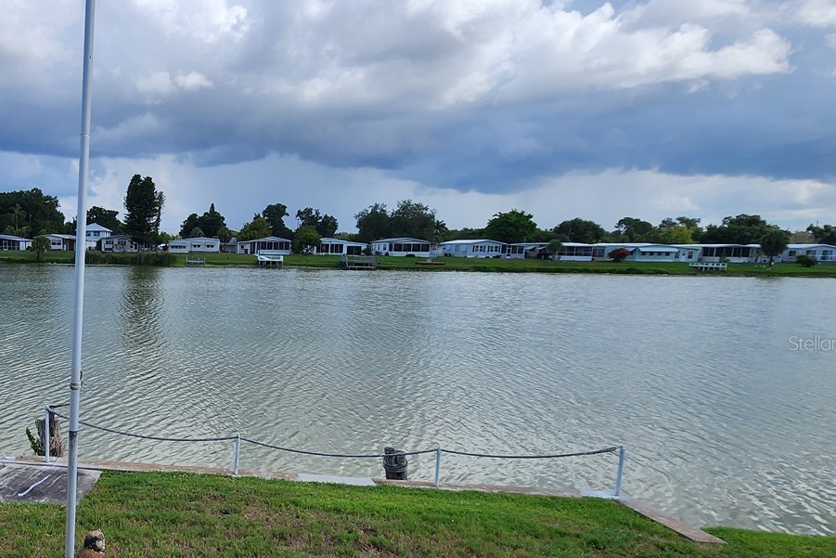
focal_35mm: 24
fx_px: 557
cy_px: 343
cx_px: 134
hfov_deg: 65.0
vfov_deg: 52.7
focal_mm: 2.2
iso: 50
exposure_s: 1/2760
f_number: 2.2
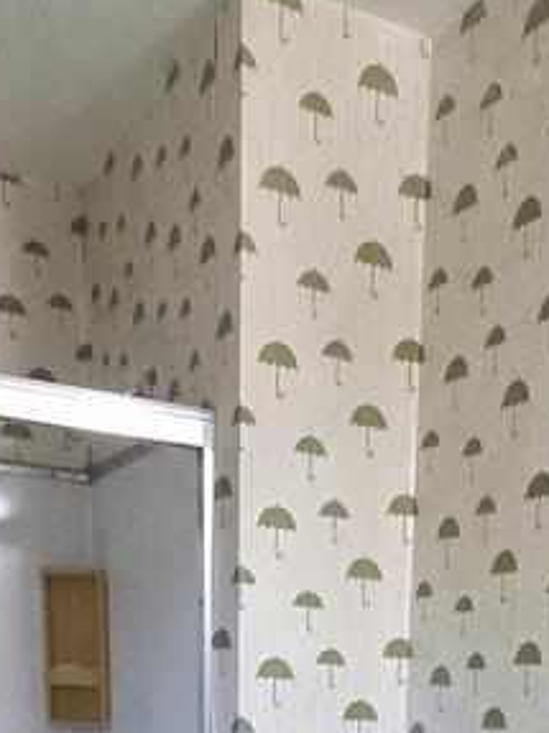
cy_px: 1029
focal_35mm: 49
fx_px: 1037
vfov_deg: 28.8
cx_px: 391
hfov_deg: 29.3
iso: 100
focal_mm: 2.2
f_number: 2.2
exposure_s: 1/120
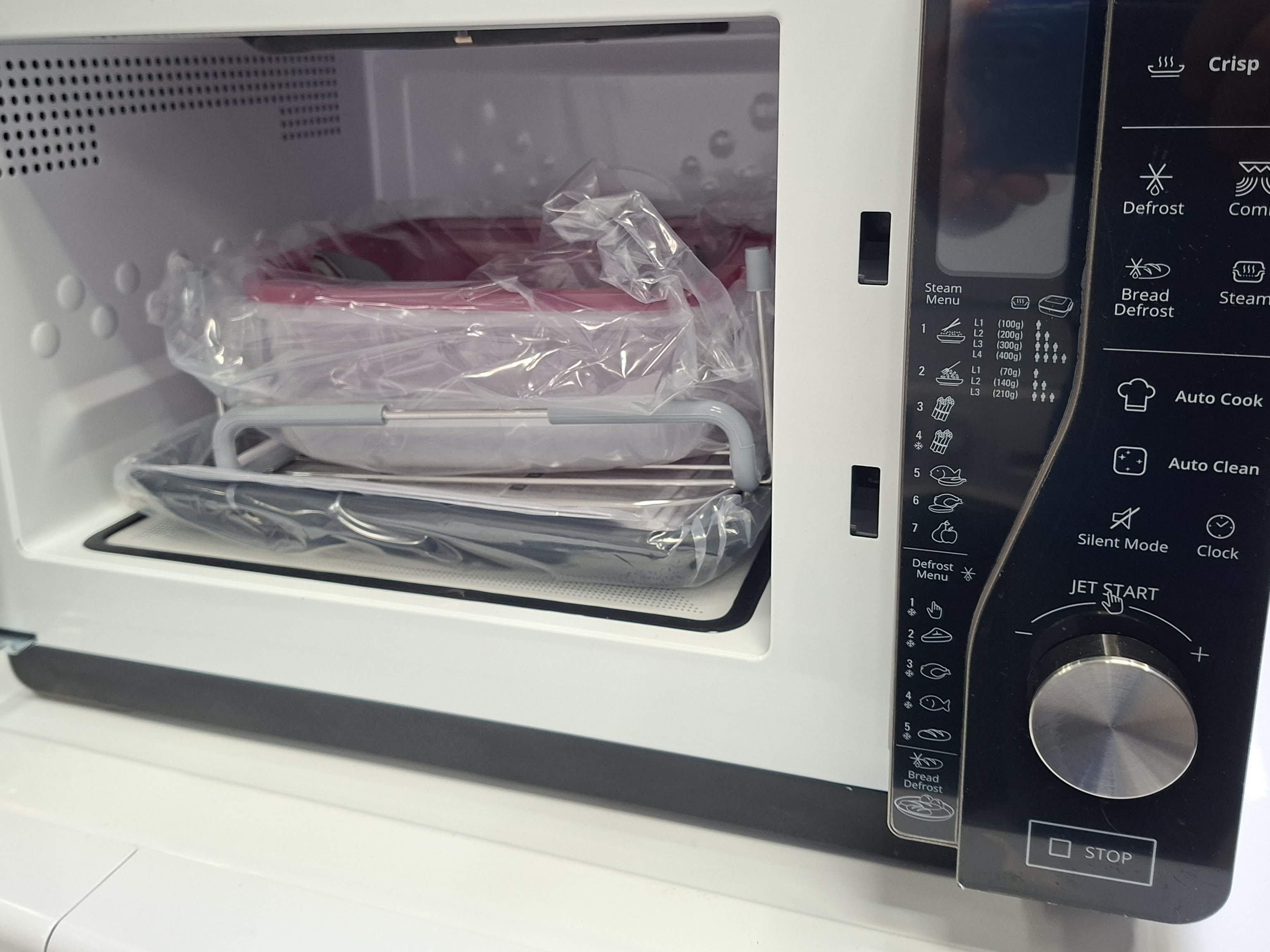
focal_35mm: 30
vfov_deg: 46.4
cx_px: 609
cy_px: 363
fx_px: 1101
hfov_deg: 59.9
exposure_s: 1/50
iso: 200
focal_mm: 5.54
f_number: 1.8
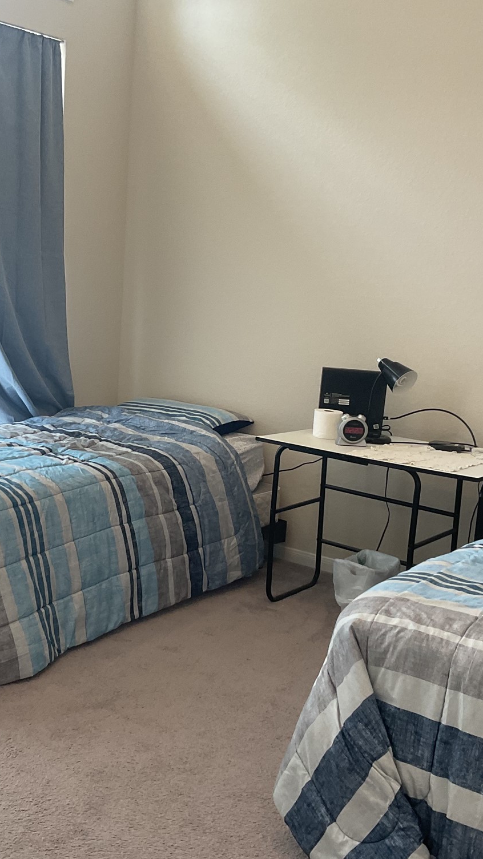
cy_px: 429
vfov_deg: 47.4
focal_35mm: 43
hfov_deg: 27.4
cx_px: 138
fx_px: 980
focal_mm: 3
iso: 40
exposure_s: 1/60
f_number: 1.8
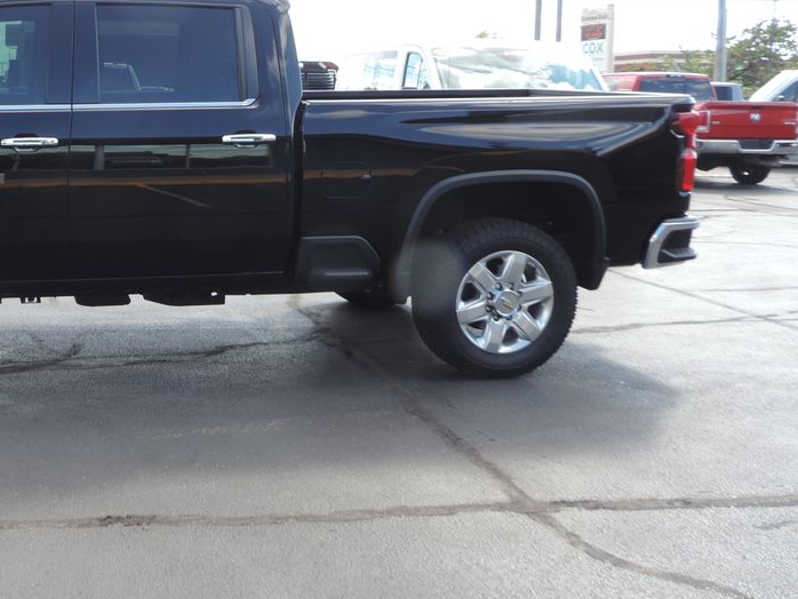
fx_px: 1015
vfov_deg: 32.7
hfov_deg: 40.9
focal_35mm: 44
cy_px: 214
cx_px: 144
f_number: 3
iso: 80
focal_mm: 4.3
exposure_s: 1/200
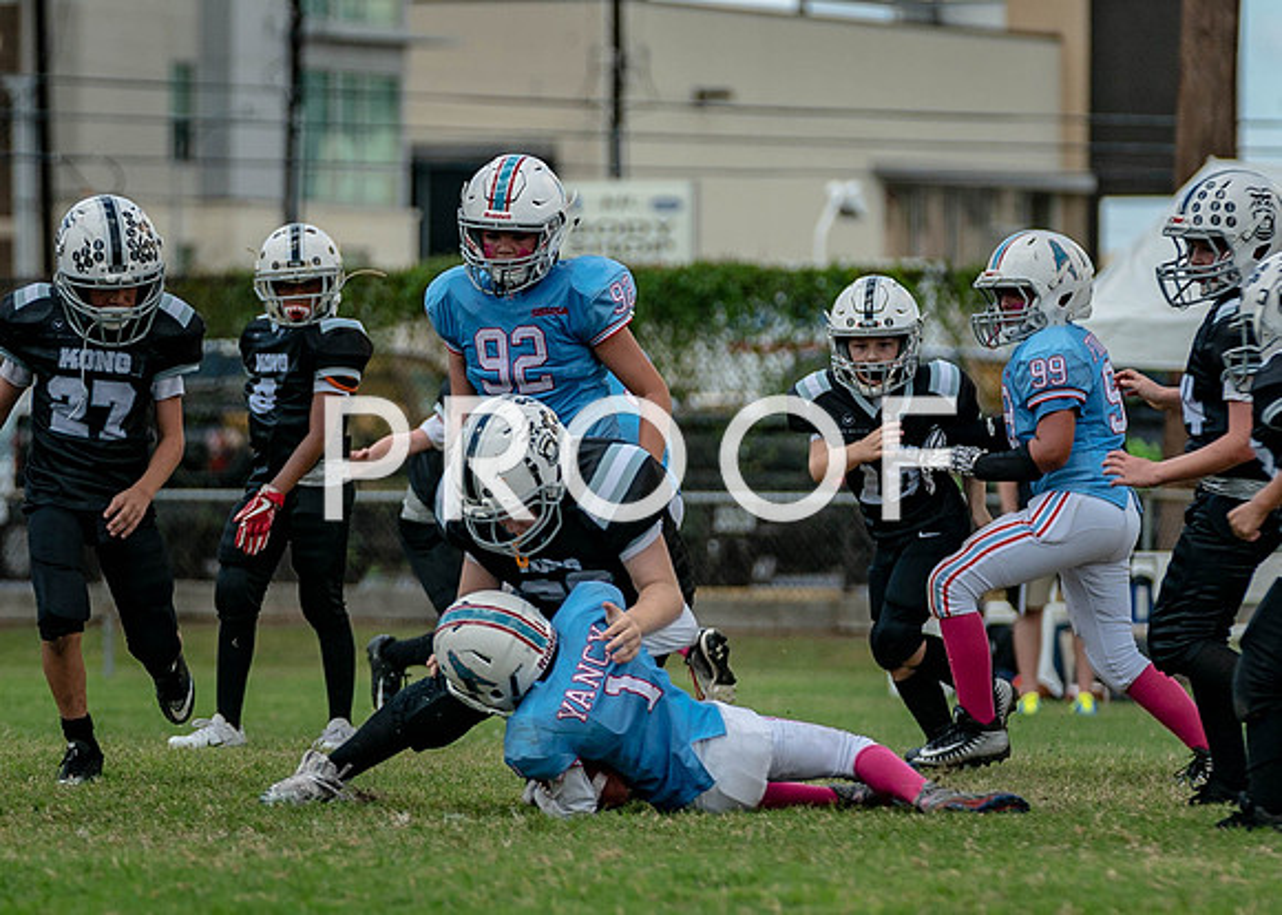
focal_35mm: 314
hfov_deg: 6.4
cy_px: 297
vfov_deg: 4.6
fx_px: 11417
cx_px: 639
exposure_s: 1/750
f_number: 3.5
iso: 250
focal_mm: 155
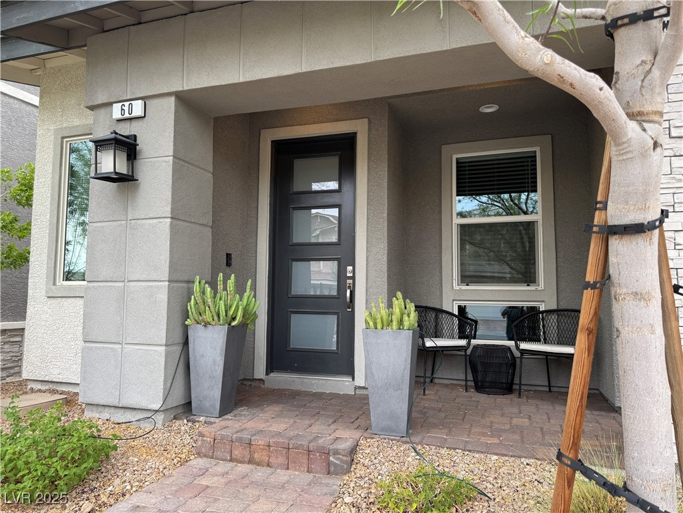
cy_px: 256
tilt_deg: +4.2
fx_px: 474
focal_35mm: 24
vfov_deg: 56.8
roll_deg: -1.0
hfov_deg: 71.6
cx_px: 342
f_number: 1.78
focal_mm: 6.76
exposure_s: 1/172
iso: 64
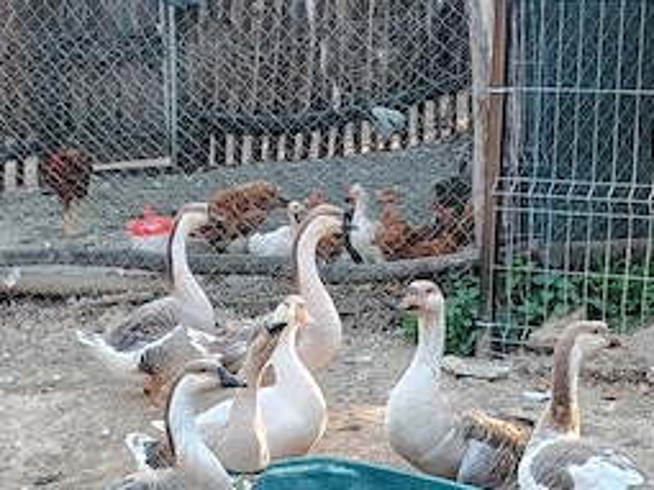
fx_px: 1983
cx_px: 323
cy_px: 449
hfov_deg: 18.7
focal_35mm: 105
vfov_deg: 13.9
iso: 147
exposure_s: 1/50
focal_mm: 5.25
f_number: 1.75
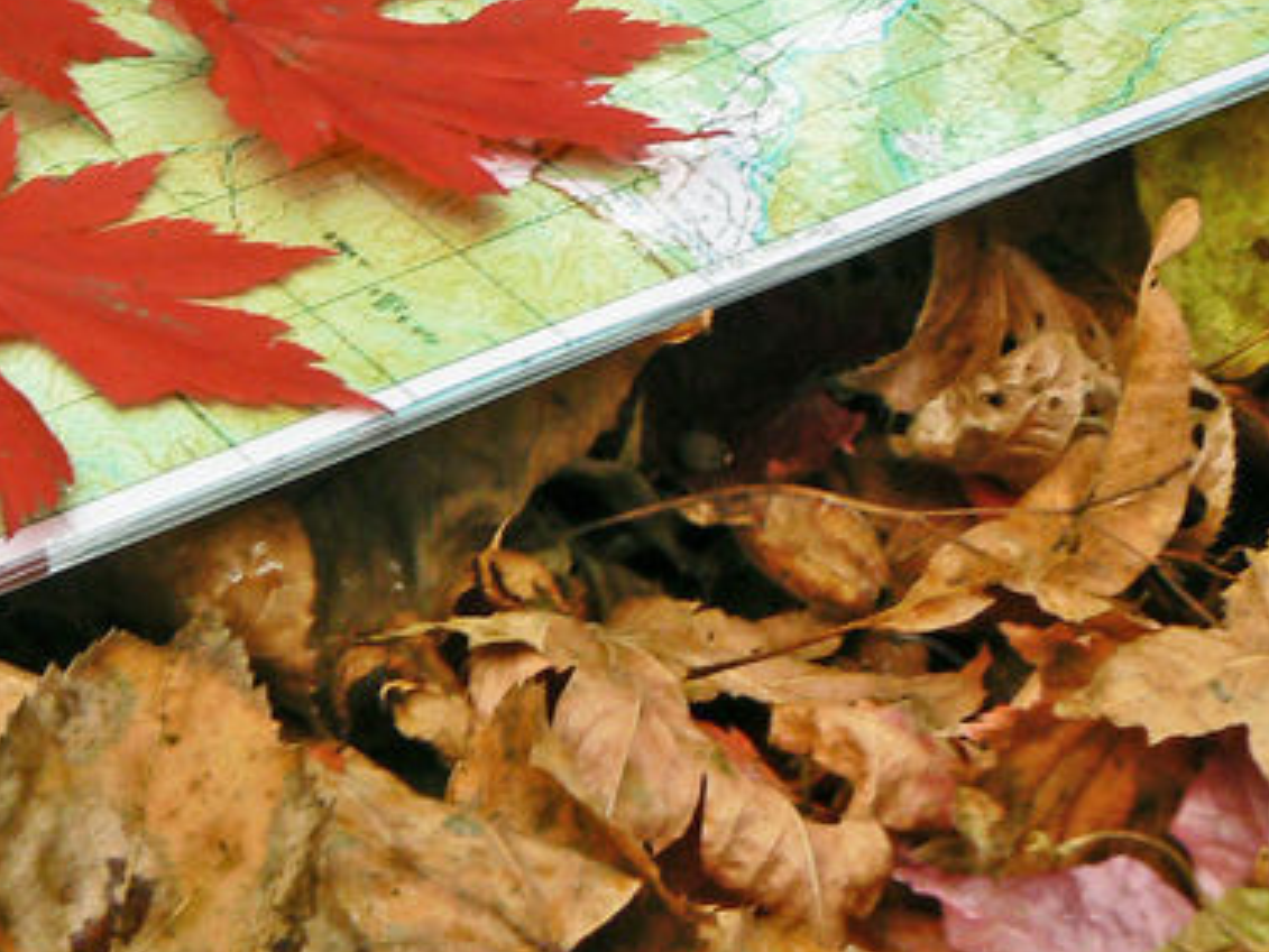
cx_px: -7
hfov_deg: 21.9
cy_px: 140
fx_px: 3154
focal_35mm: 86
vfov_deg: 17.0
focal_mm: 6
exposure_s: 1/20
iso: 80
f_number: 7.1
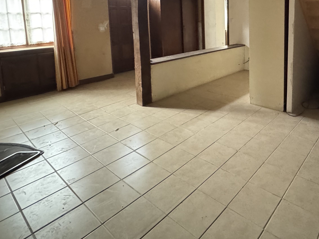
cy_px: 43
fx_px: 230
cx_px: 225
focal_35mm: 25
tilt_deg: -5.2
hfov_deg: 66.5
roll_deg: +0.7
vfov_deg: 51.0
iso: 1250
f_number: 2.2
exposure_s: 1/60
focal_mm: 2.22
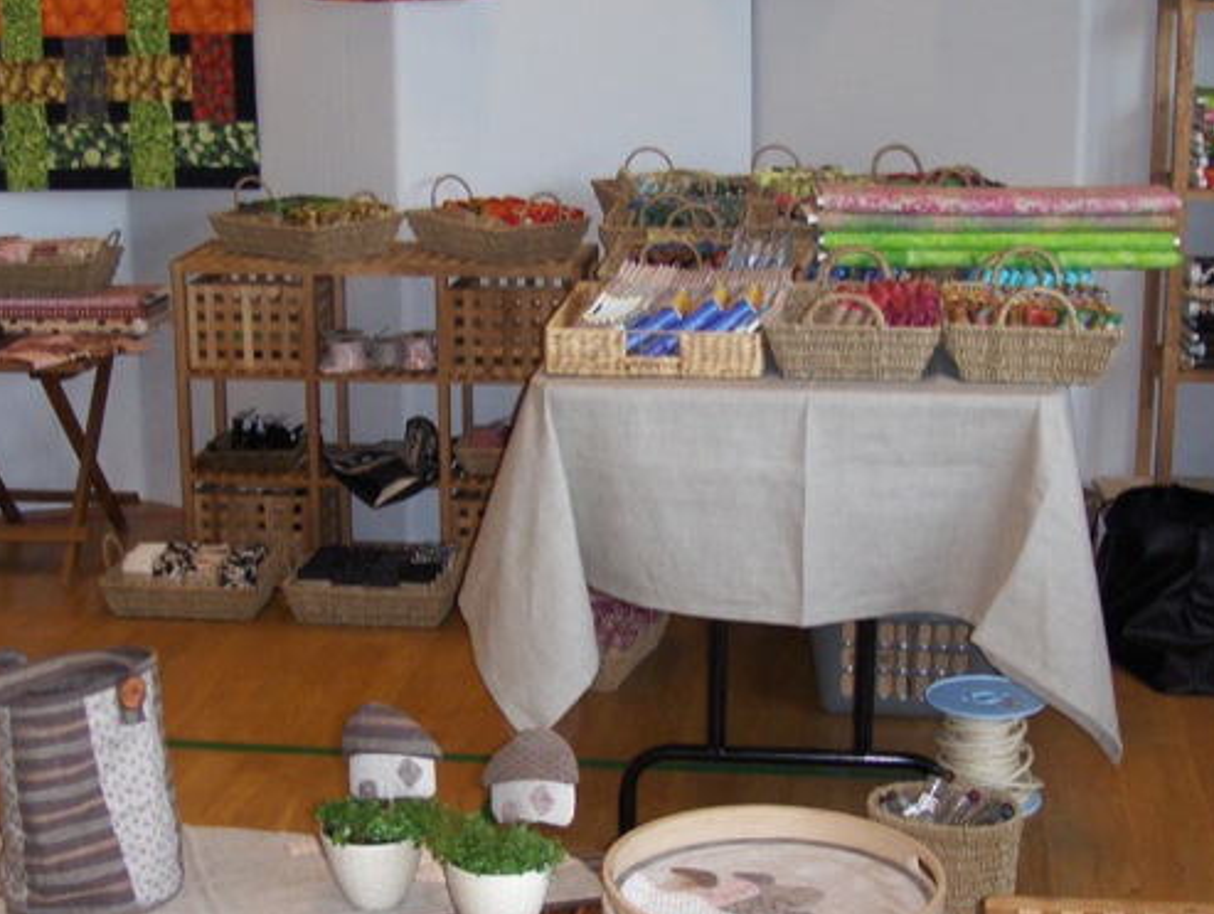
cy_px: 532
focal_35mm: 70
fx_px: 2458
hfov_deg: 27.7
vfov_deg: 21.0
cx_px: 557
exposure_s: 1/60
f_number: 3.6
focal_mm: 7.4
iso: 100
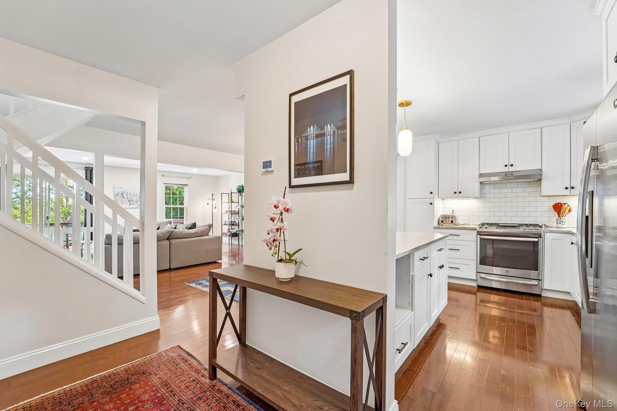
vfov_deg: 81.2
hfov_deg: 104.3
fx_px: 240
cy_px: 206
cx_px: 308
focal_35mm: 14
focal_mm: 14
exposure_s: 1/6
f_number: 8
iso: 400
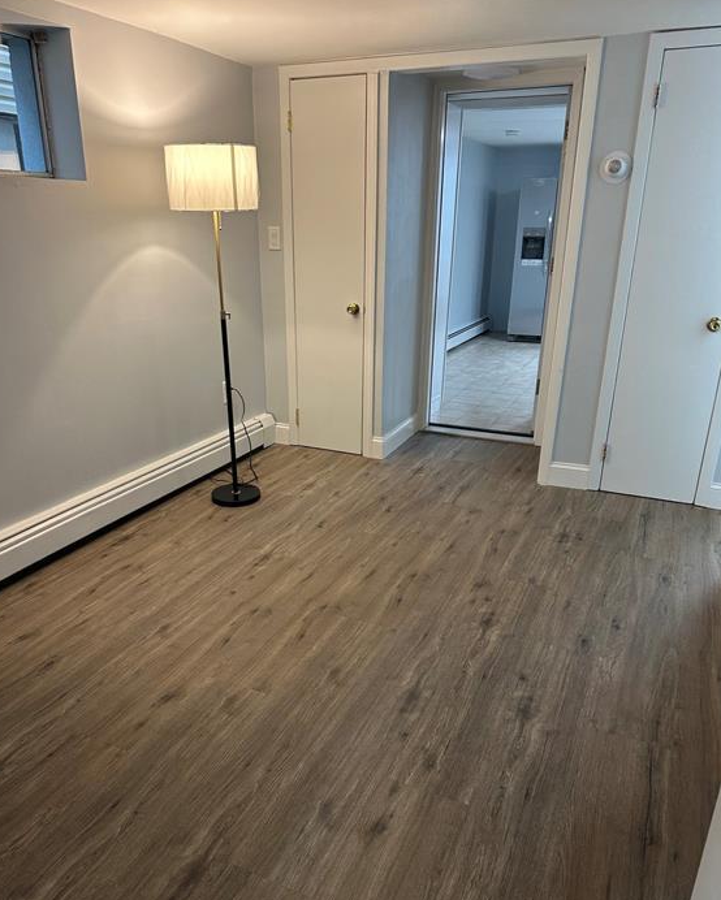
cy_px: 490
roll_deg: +0.1
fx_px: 693
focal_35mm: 26
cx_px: 357
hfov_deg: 55.0
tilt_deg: -18.8
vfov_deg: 65.9
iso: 200
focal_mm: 6.86
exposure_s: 1/60
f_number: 1.78
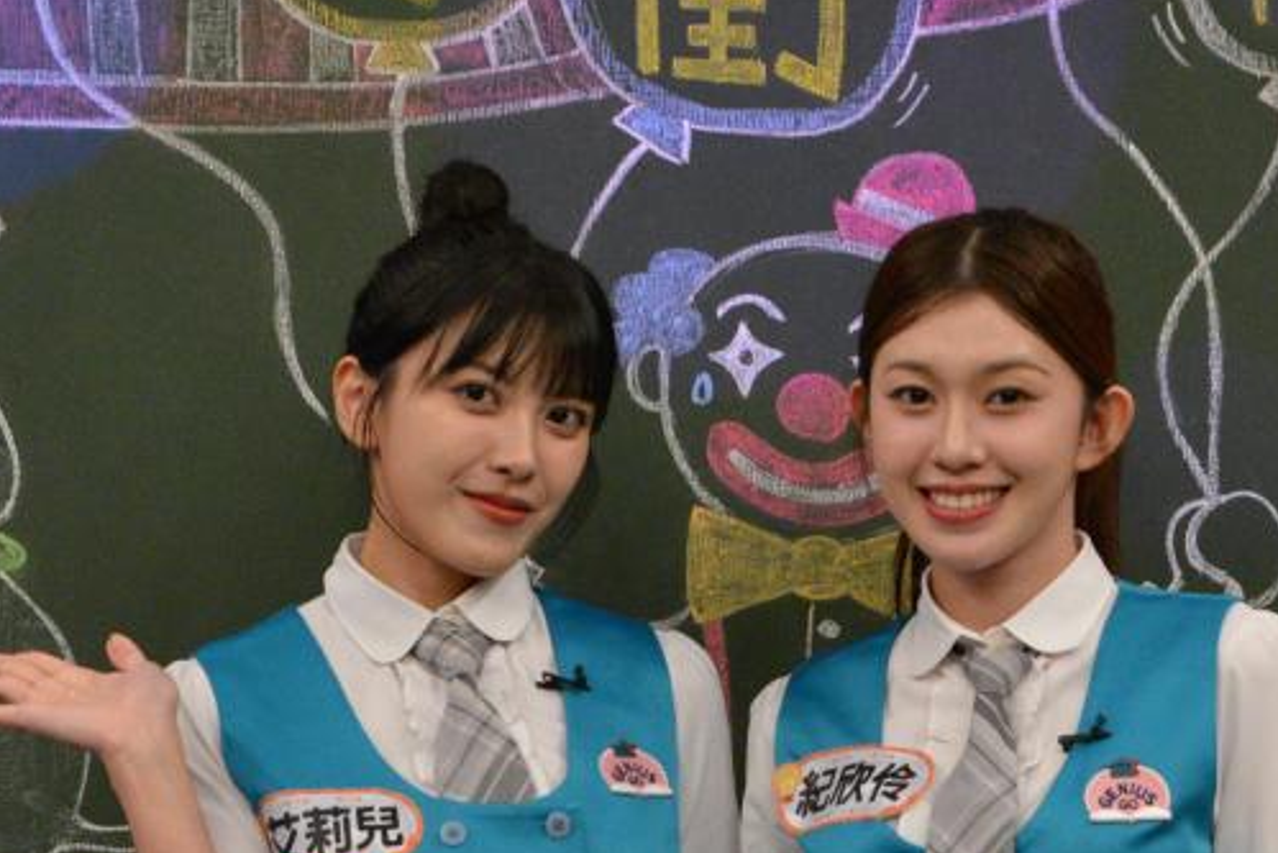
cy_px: 517
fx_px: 3586
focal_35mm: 101
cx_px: 749
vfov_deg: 13.6
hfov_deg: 20.2
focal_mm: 28
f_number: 5.6
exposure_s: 1/320
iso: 3200
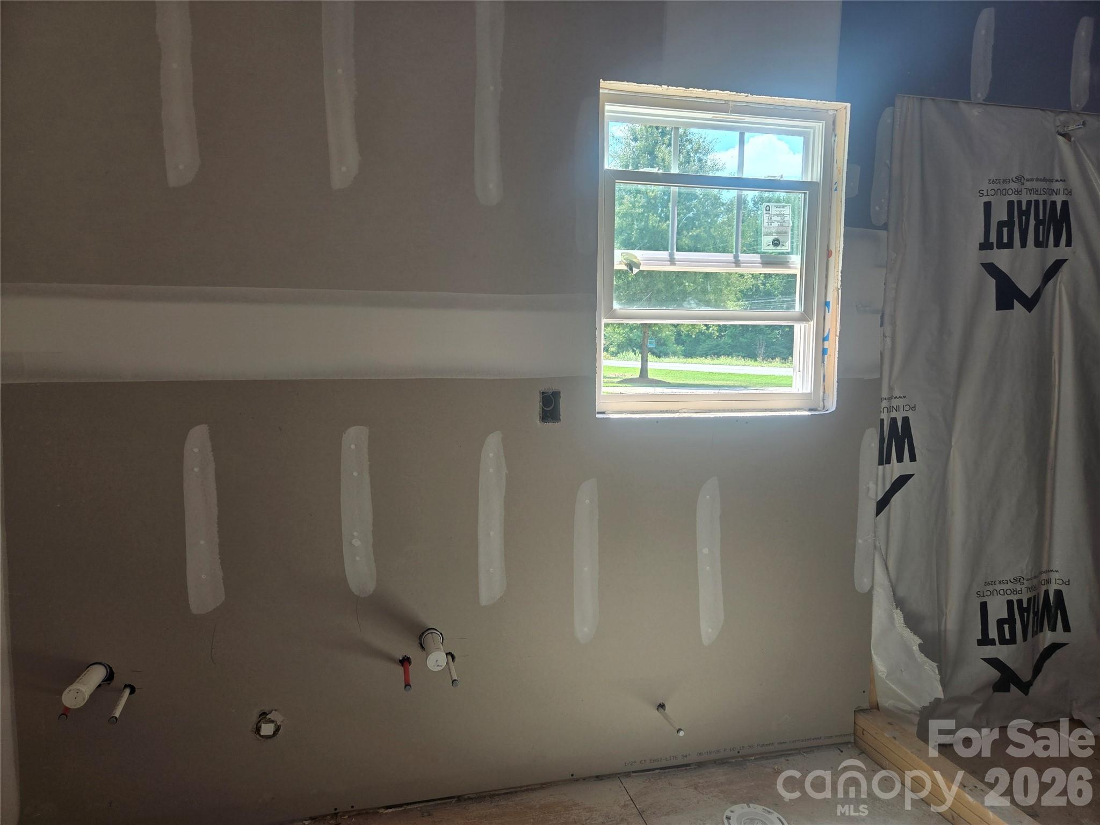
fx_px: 731
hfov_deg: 73.9
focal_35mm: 23
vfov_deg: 58.9
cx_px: 550
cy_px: 412
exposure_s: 1/180
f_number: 1.8
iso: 32
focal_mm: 5.4
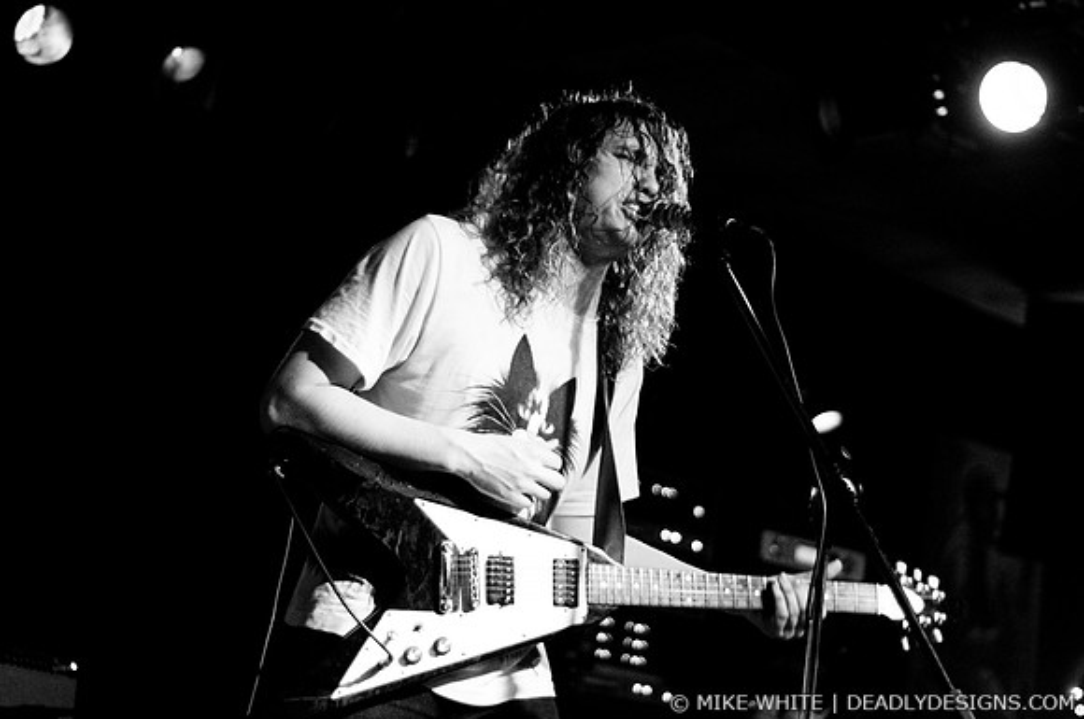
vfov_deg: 18.1
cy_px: 360
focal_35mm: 75
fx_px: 2255
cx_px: 542
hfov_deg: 27.0
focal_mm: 50
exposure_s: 1/50
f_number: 1.8
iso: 1000
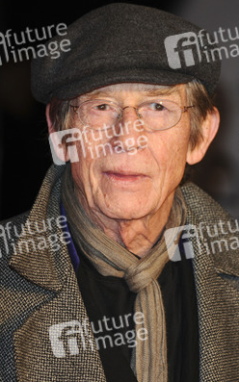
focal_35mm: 308
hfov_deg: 4.3
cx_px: 127
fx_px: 3211
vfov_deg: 6.8
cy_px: 191
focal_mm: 200
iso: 500
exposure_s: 1/200
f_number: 4
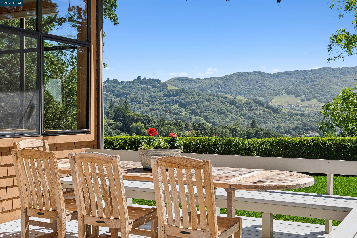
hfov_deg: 41.1
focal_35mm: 48
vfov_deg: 28.1
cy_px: 119
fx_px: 476
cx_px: 178
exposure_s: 1/400
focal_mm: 48
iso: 250
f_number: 16
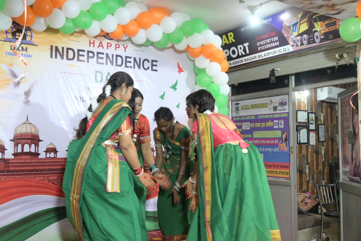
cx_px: 180
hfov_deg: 49.5
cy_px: 120
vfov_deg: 34.2
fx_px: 391
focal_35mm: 39
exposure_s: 1/80
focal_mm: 26
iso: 1250
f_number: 5
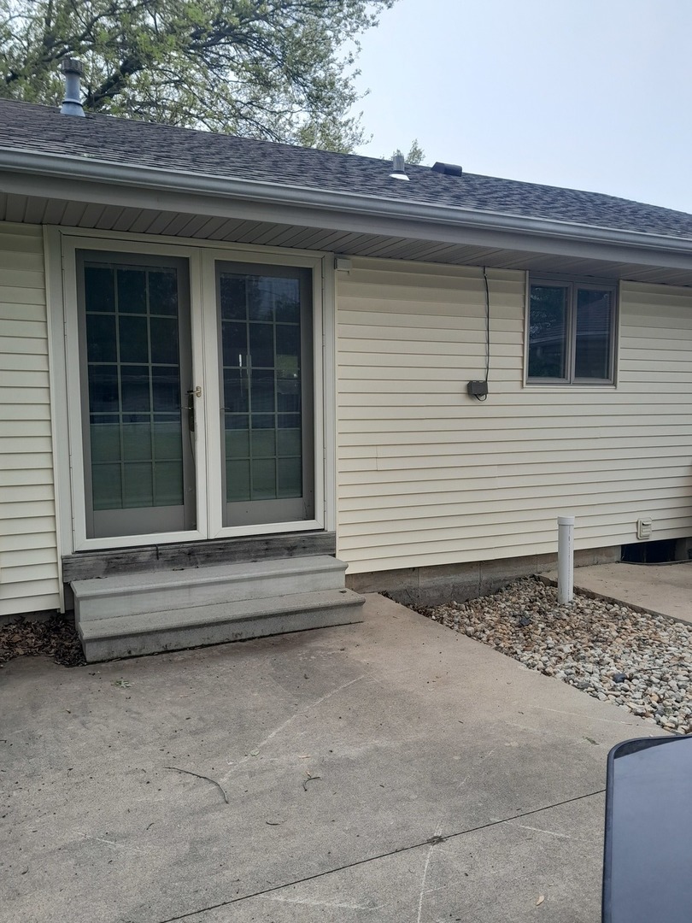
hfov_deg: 51.4
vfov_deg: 65.3
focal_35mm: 27
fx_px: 720
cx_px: 346
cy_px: 462
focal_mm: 4
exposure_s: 1/184
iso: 40
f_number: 1.8
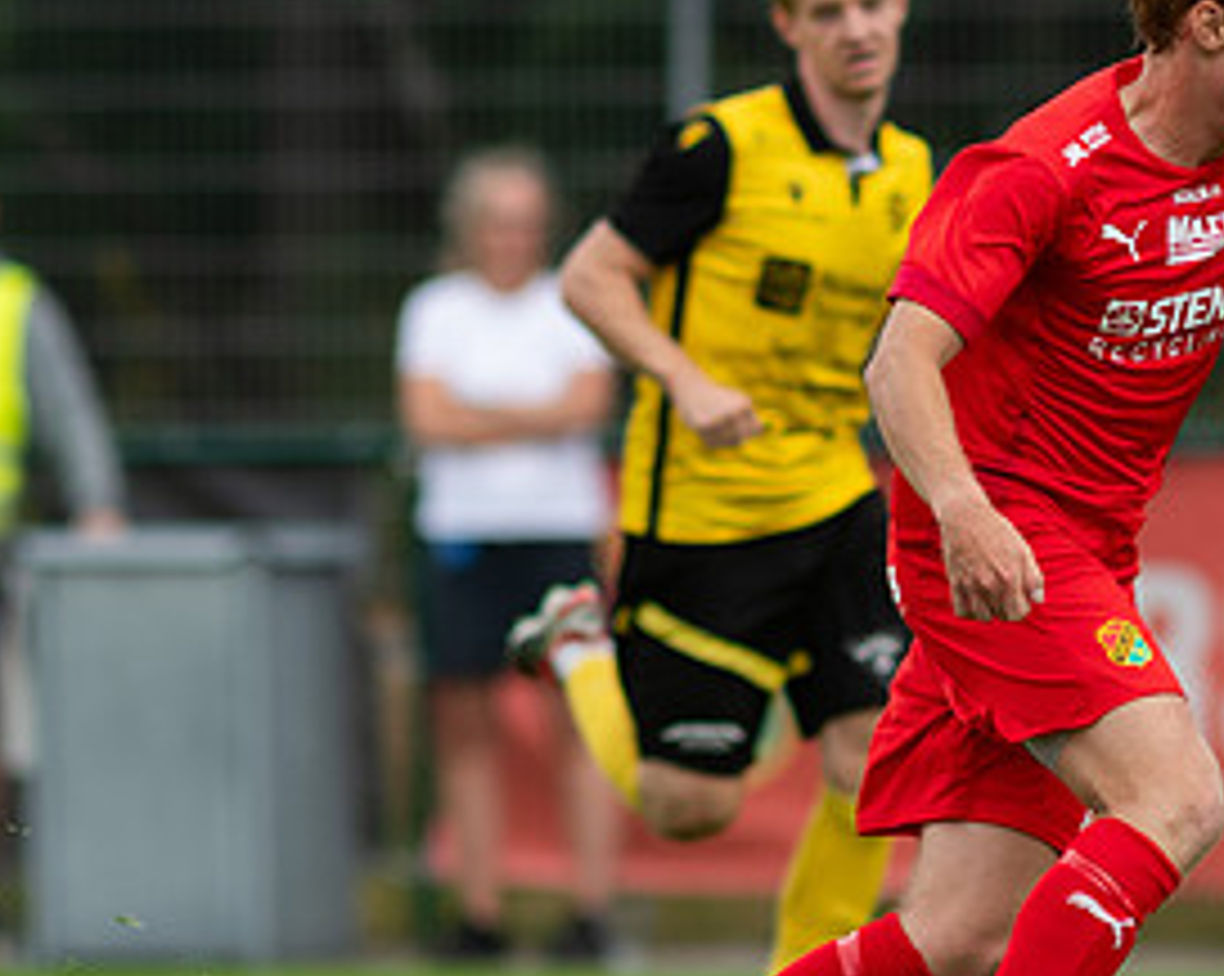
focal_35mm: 1030
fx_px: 37272
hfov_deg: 1.9
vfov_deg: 1.5
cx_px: 940
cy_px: 390
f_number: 3.2
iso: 200
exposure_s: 1/1250
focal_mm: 300
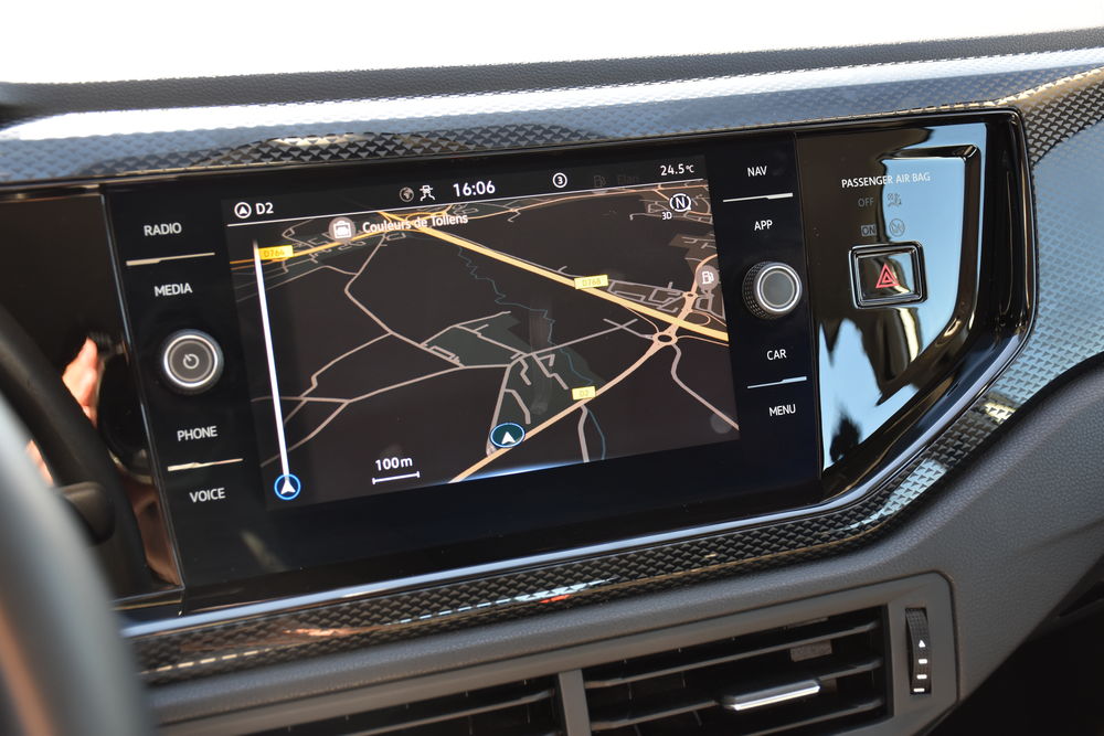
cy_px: 368
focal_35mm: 48
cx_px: 552
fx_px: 1472
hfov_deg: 41.1
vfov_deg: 28.1
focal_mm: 32
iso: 400
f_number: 4
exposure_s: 1/60
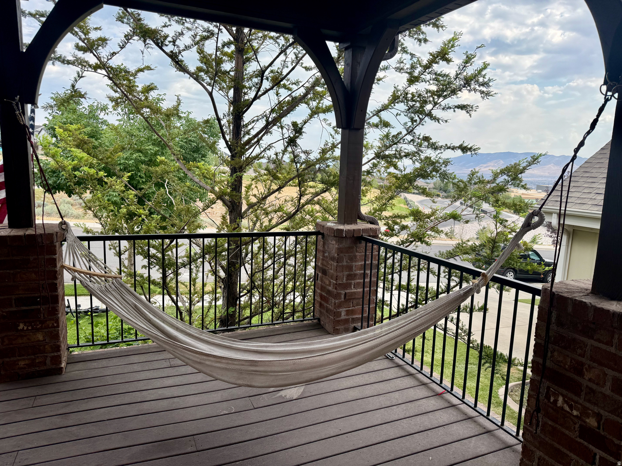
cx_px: 311
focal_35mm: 24
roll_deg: -2.2
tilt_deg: -8.2
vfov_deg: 56.8
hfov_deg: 71.6
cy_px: 233
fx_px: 431
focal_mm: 6.76
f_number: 1.78
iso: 100
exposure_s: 1/1585
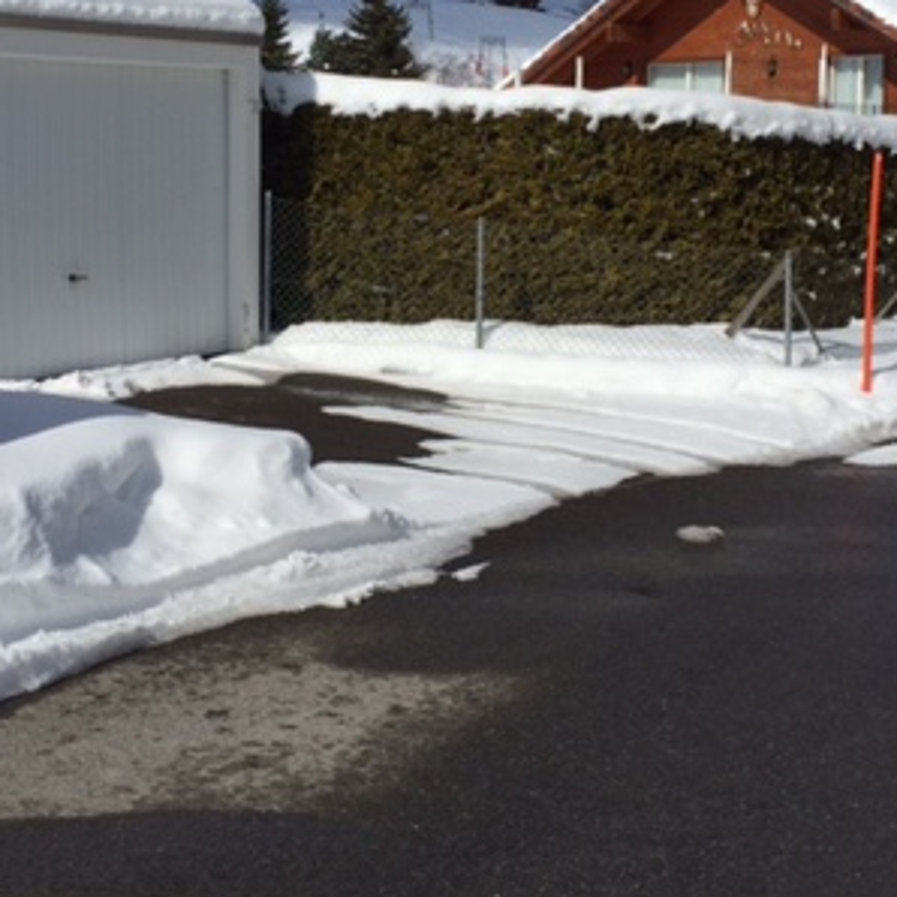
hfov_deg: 31.1
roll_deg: -0.8
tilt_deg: -5.0
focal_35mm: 55
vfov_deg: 30.7
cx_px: 458
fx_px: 1612
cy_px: 259
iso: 32
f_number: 2.2
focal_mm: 4.15
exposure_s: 1/7937
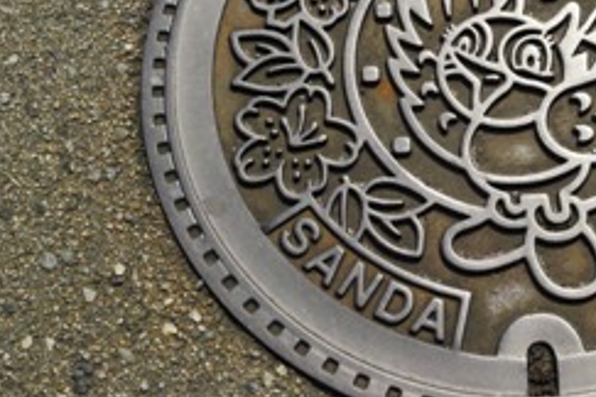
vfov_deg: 16.3
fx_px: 1374
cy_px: 85
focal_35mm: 83
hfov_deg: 24.0
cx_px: 491
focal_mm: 30
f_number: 9
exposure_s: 1/500
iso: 200
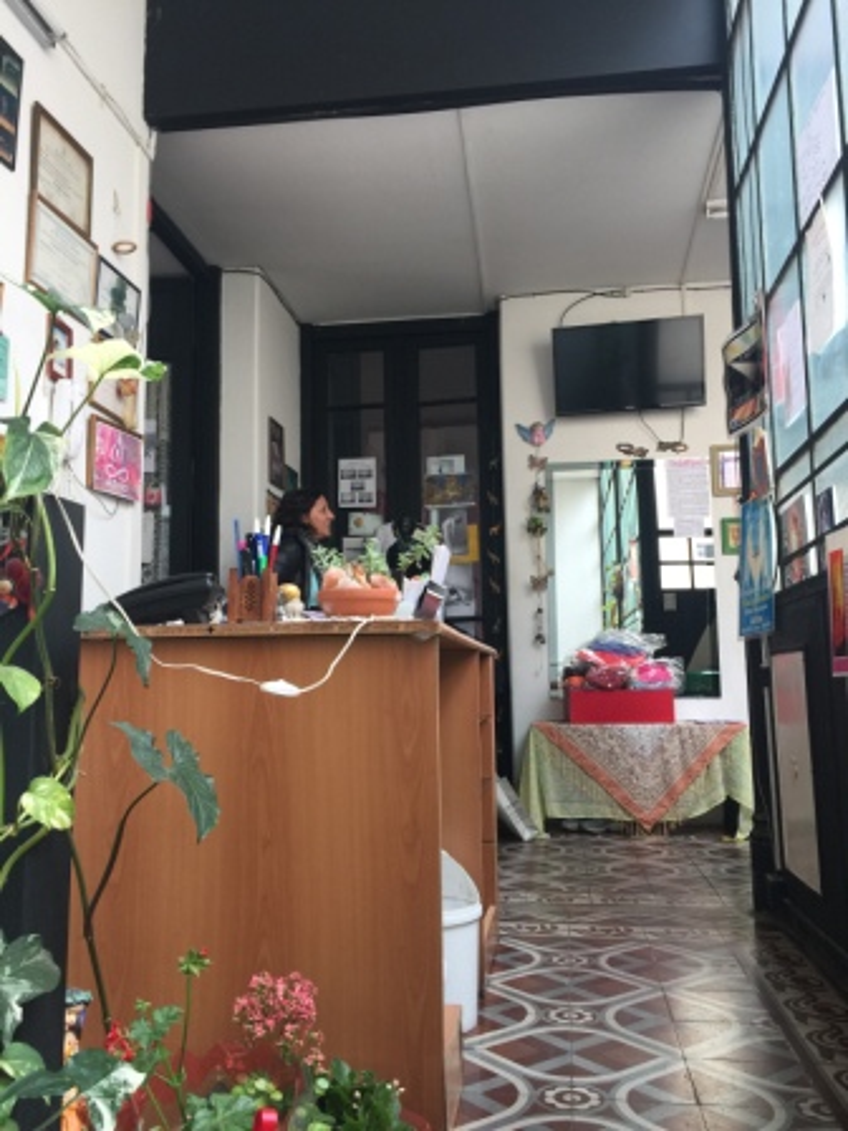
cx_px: 424
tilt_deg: +8.0
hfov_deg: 48.2
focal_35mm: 29
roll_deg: +1.9
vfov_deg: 61.7
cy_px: 566
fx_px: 947
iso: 32
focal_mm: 4.15
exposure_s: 1/33
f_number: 2.2
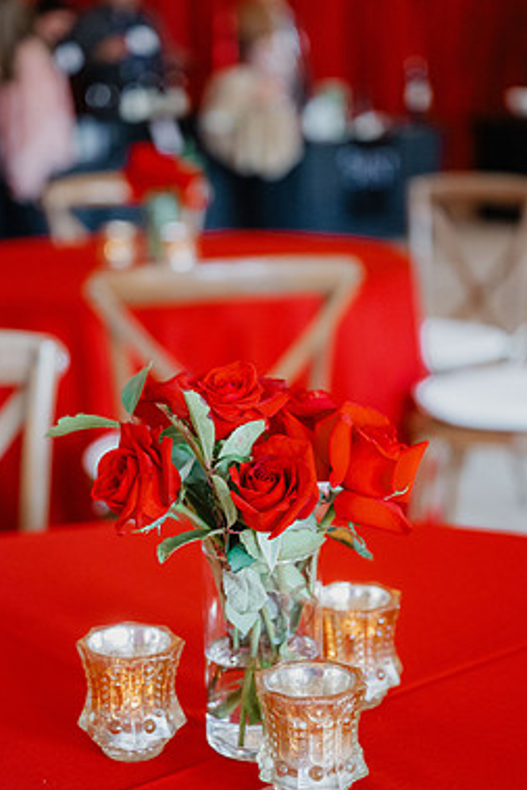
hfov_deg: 19.5
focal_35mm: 70
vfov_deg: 28.8
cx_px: 219
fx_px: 1536
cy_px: 463
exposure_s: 1/80
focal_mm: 59
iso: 2000
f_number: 2.8
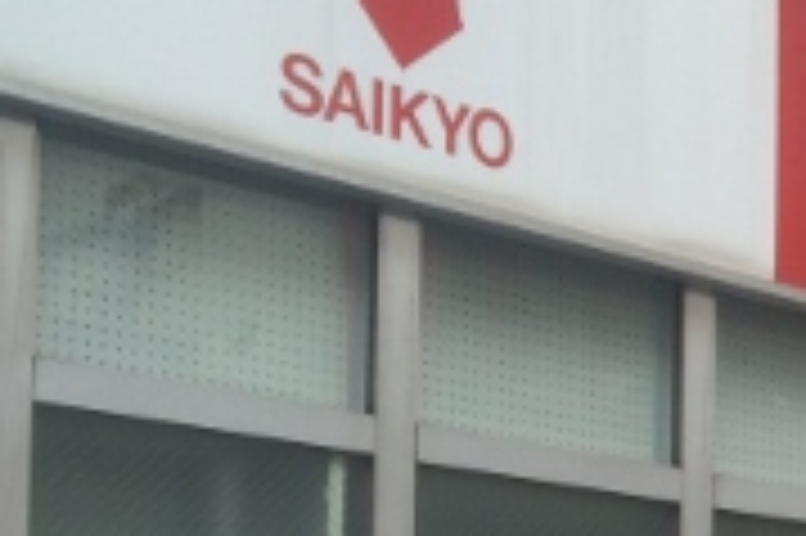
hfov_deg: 16.4
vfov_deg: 12.3
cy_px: 689
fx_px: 2416
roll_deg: +0.7
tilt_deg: +1.6
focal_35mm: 108
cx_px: 1364
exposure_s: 1/672
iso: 32
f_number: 2.2
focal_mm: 4.15
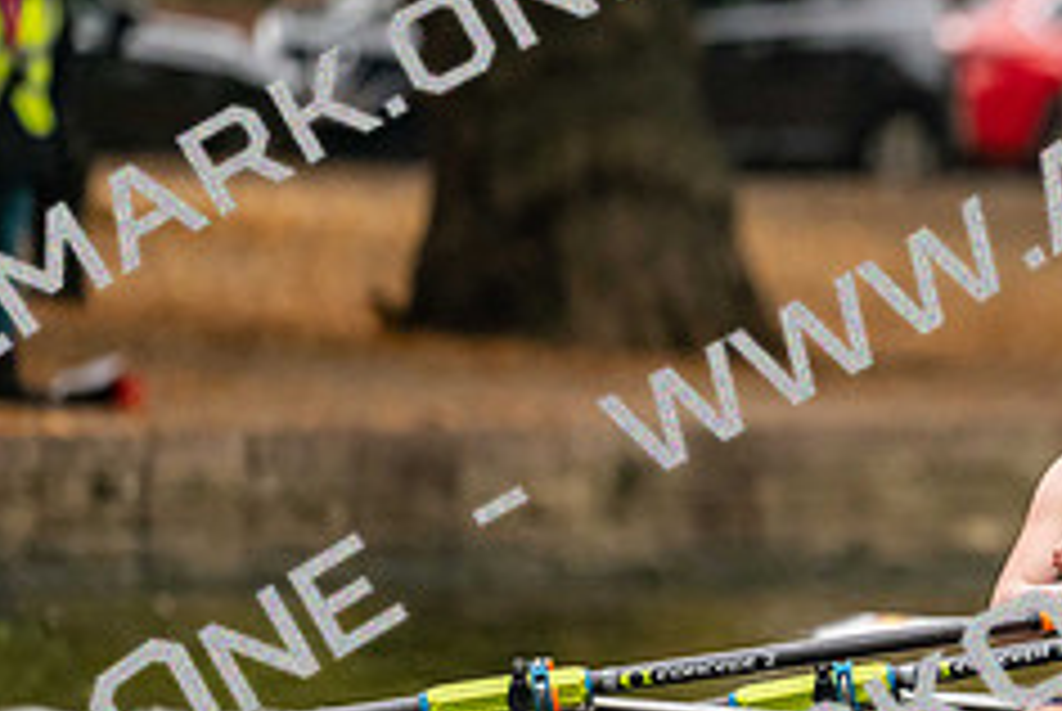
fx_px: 29005
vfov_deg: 1.4
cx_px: 1156
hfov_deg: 2.1
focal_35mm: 982
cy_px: 484
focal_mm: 400
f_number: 4.5
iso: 3200
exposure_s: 1/2000
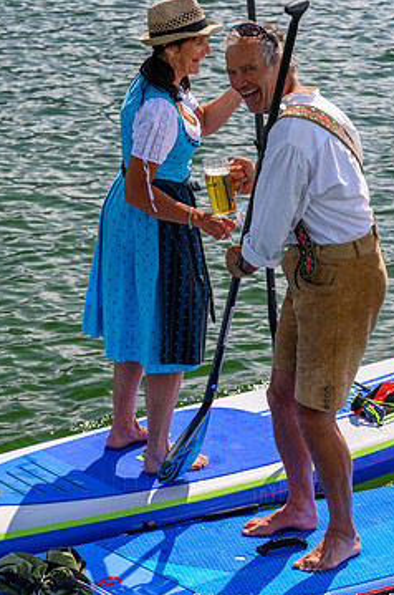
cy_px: 254
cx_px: 241
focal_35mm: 163
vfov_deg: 12.6
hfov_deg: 8.4
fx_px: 2686
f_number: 7.1
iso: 200
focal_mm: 130
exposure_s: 1/200
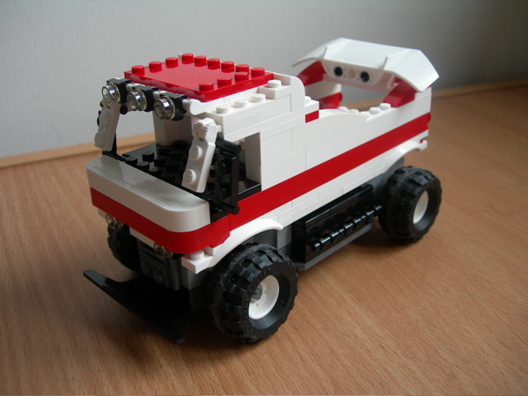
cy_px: 198
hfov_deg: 49.0
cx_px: 264
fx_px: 580
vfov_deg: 37.7
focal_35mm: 38
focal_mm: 7.8
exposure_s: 1/41.5
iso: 50
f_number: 2.8
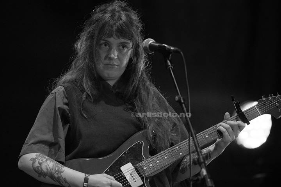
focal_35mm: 300
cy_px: 94
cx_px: 140
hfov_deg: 6.9
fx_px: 2340
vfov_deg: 4.6
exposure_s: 1/1000
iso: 3200
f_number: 2.8
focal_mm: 300
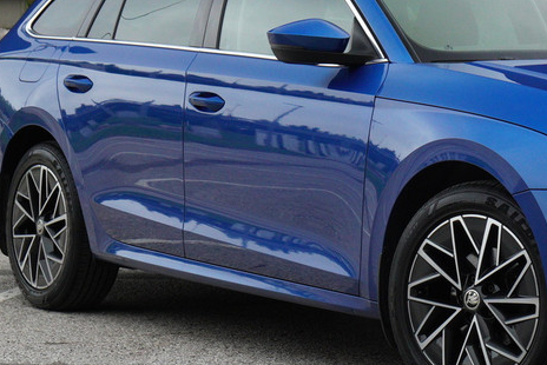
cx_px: 494
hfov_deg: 18.3
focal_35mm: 110
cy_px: 156
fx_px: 1672
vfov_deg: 12.5
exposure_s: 1/800
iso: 1250
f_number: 4.5
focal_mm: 36
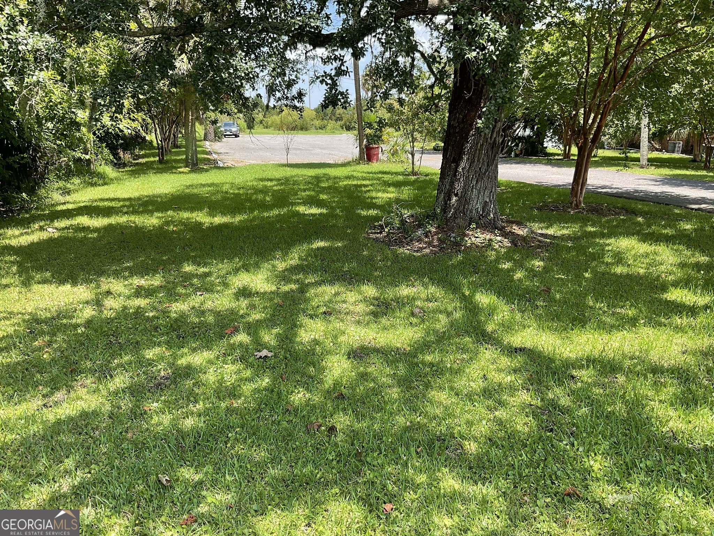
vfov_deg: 48.2
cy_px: 268
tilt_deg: -13.4
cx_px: 357
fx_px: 598
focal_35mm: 29
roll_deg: -0.8
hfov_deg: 61.7
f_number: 1.8
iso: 16
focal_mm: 3
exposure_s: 1/439
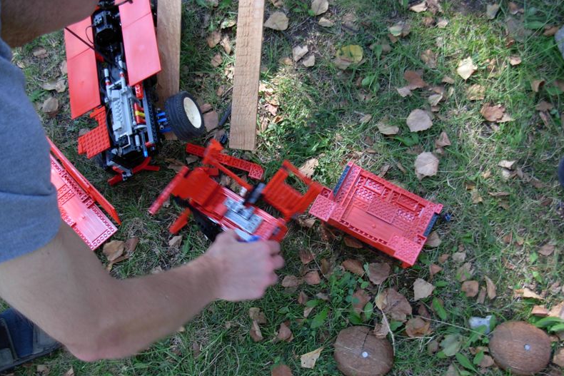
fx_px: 627
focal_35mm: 40
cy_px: 202
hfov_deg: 48.5
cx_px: 284
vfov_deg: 33.4
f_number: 2.9
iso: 79
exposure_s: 1/57
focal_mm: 6.3
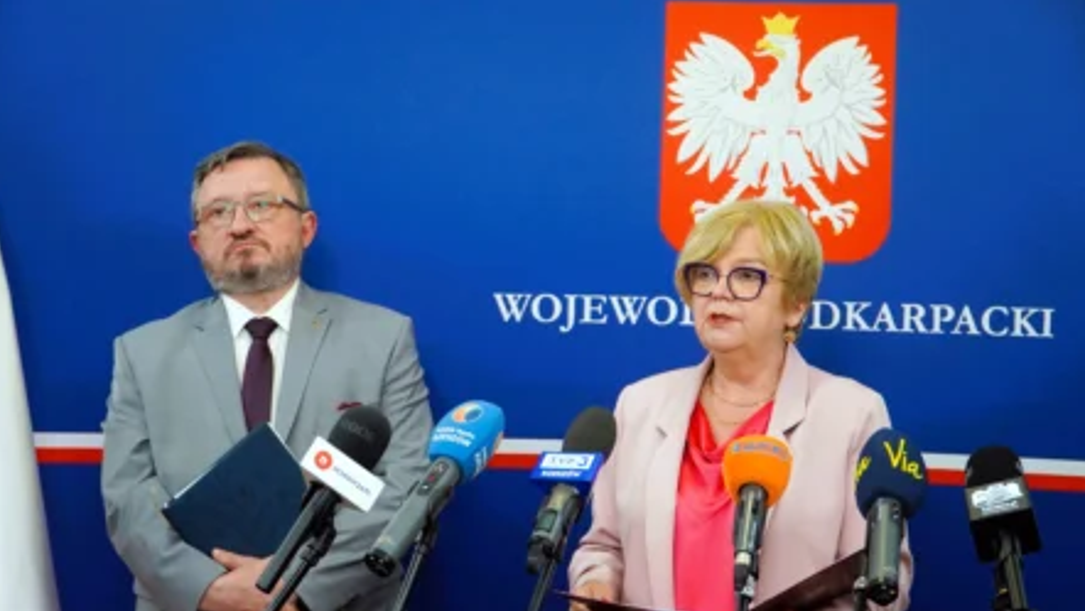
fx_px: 1842
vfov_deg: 18.8
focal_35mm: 64
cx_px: 540
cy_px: 363
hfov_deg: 32.8
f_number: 4
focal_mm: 40
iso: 1600
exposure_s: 1/160
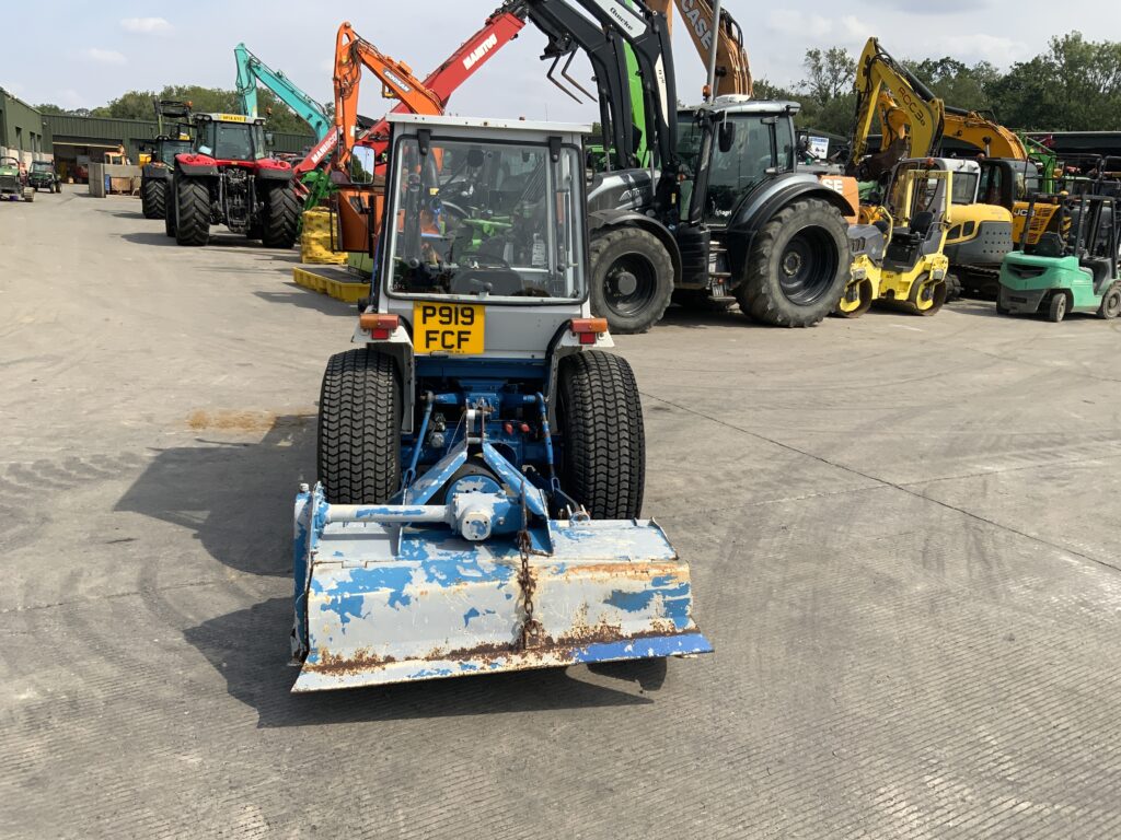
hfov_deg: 61.7
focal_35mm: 29
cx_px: 560
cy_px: 420
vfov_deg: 48.2
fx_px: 939
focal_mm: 3
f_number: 1.8
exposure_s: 1/1912
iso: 16
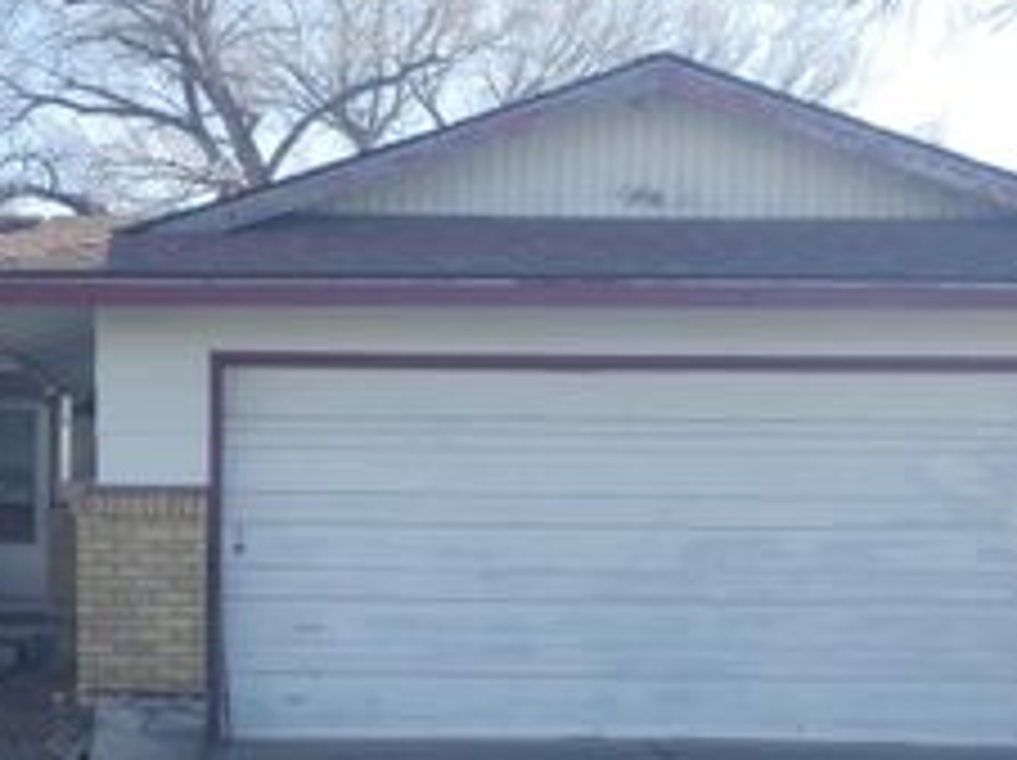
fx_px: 1820
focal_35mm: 62
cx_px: 230
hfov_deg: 30.6
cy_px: 632
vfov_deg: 23.2
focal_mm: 5
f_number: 4.2
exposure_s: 1/320
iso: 125
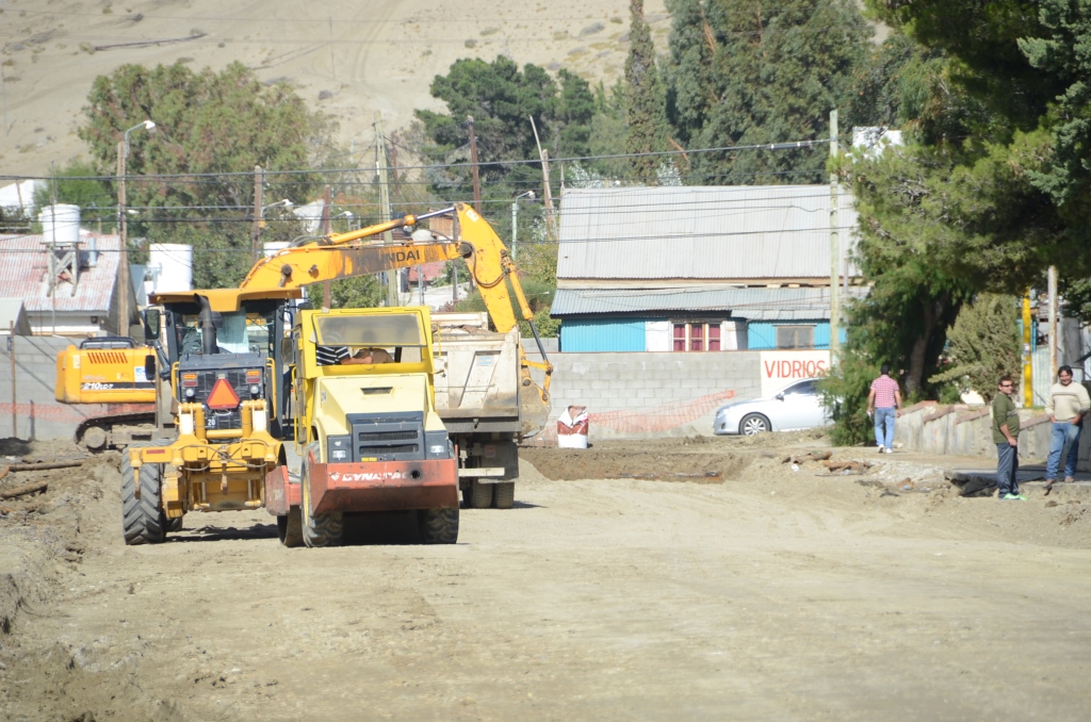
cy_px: 361
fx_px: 9072
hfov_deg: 6.9
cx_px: 546
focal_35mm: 300
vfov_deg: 4.6
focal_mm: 200
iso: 125
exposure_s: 1/400
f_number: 5.6
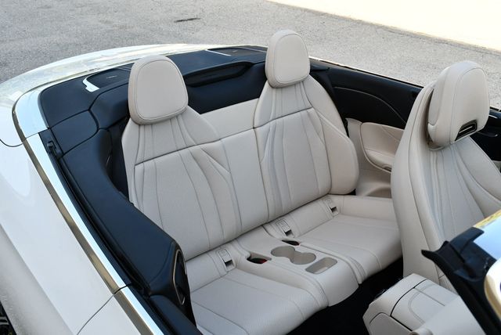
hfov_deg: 53.1
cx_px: 250
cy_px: 168
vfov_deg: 36.9
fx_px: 501
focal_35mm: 36
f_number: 5.6
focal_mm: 18
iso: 250
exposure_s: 1/250
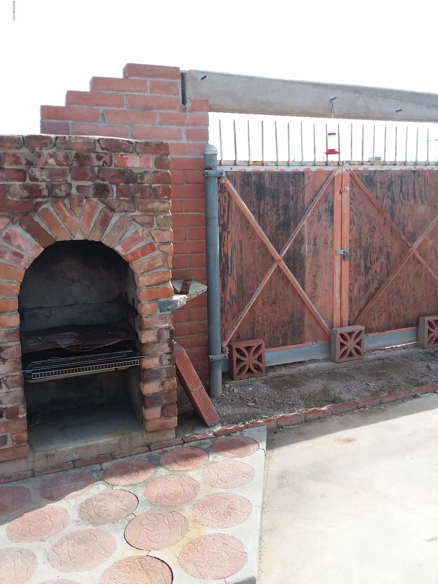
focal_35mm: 29
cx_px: 219
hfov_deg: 48.2
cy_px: 292
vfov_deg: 61.7
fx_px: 489
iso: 40
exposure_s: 1/814
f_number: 1.9
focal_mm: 2.47
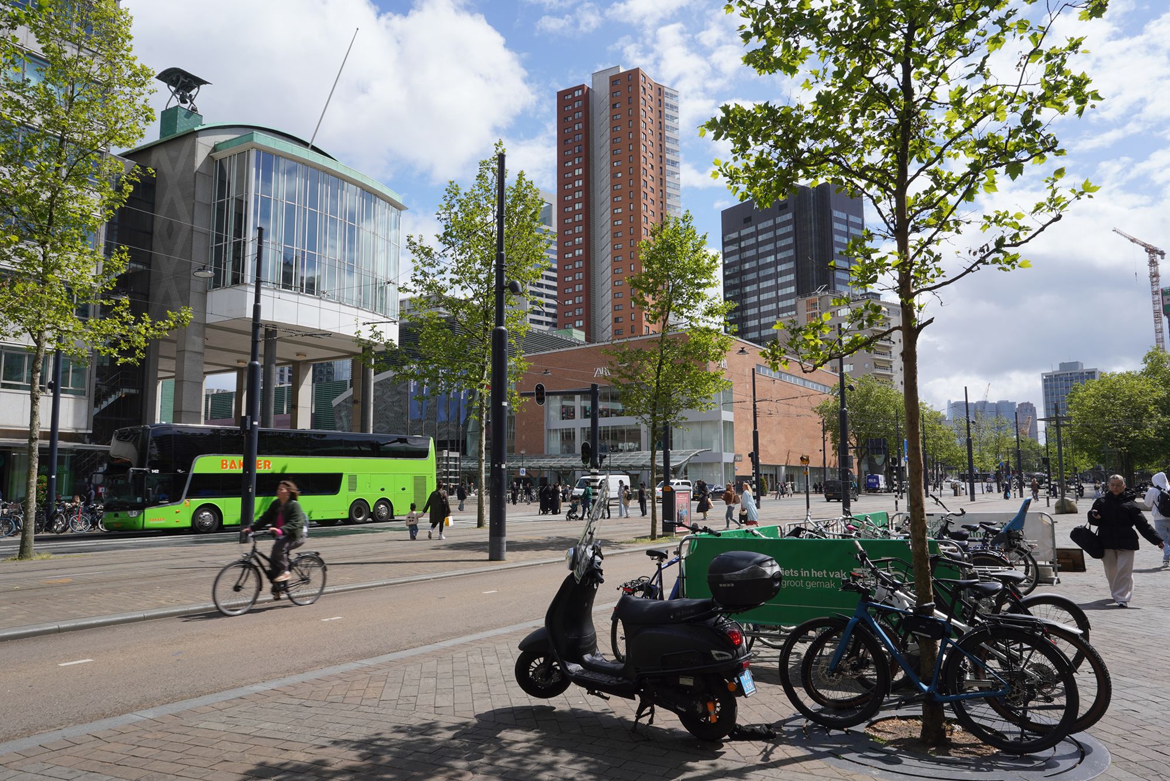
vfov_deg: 53.1
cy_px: 390
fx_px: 780
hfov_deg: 73.7
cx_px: 585
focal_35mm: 24
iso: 100
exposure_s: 1/100
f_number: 16
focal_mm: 24
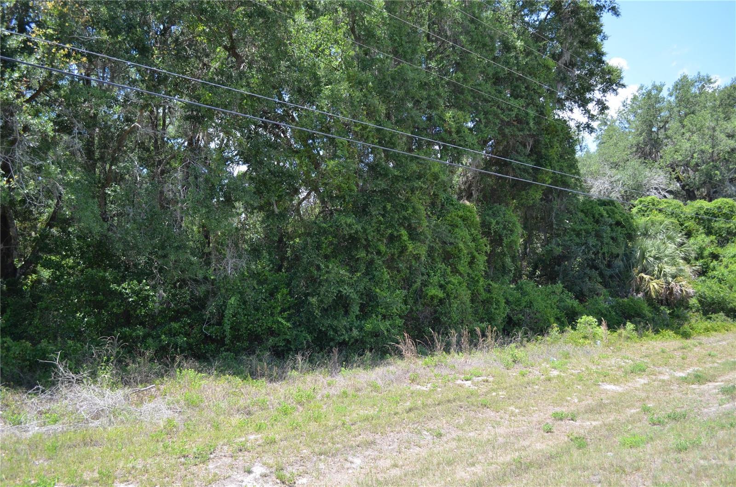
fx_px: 612
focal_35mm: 30
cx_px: 368
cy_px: 244
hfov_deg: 62.0
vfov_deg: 43.4
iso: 400
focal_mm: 20
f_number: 4.5
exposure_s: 1/1250
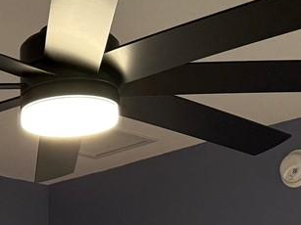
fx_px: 1087
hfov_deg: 15.4
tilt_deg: -3.4
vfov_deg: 10.6
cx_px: -31
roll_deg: +0.4
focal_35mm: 125
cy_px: 496
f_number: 1.78
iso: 200
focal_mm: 6.76
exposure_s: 1/100
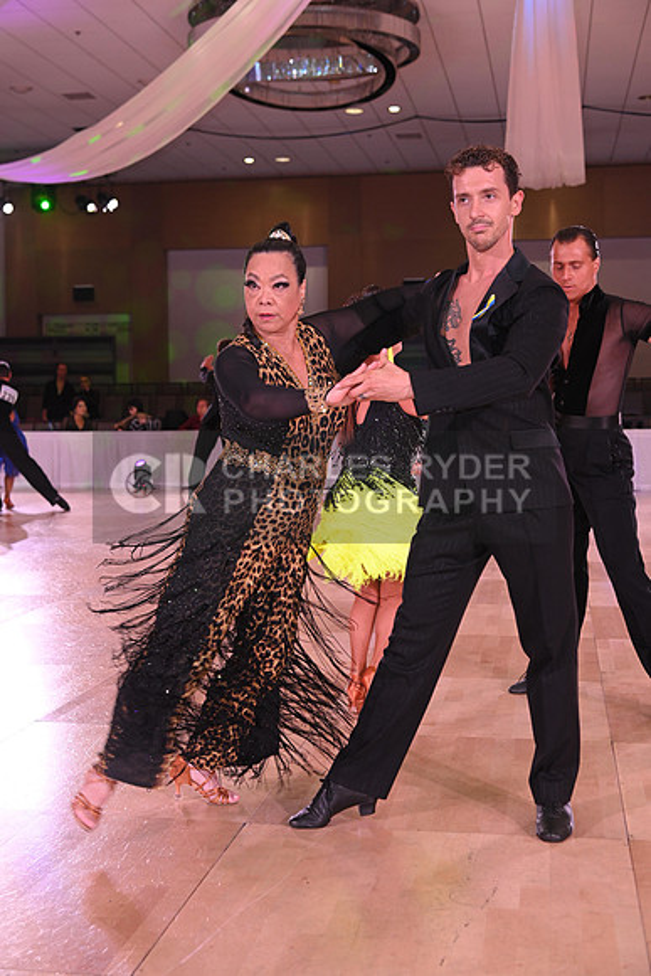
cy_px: 488
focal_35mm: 48
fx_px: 1301
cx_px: 326
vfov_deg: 41.1
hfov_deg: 28.1
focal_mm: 48
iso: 1000
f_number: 5.6
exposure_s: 1/200
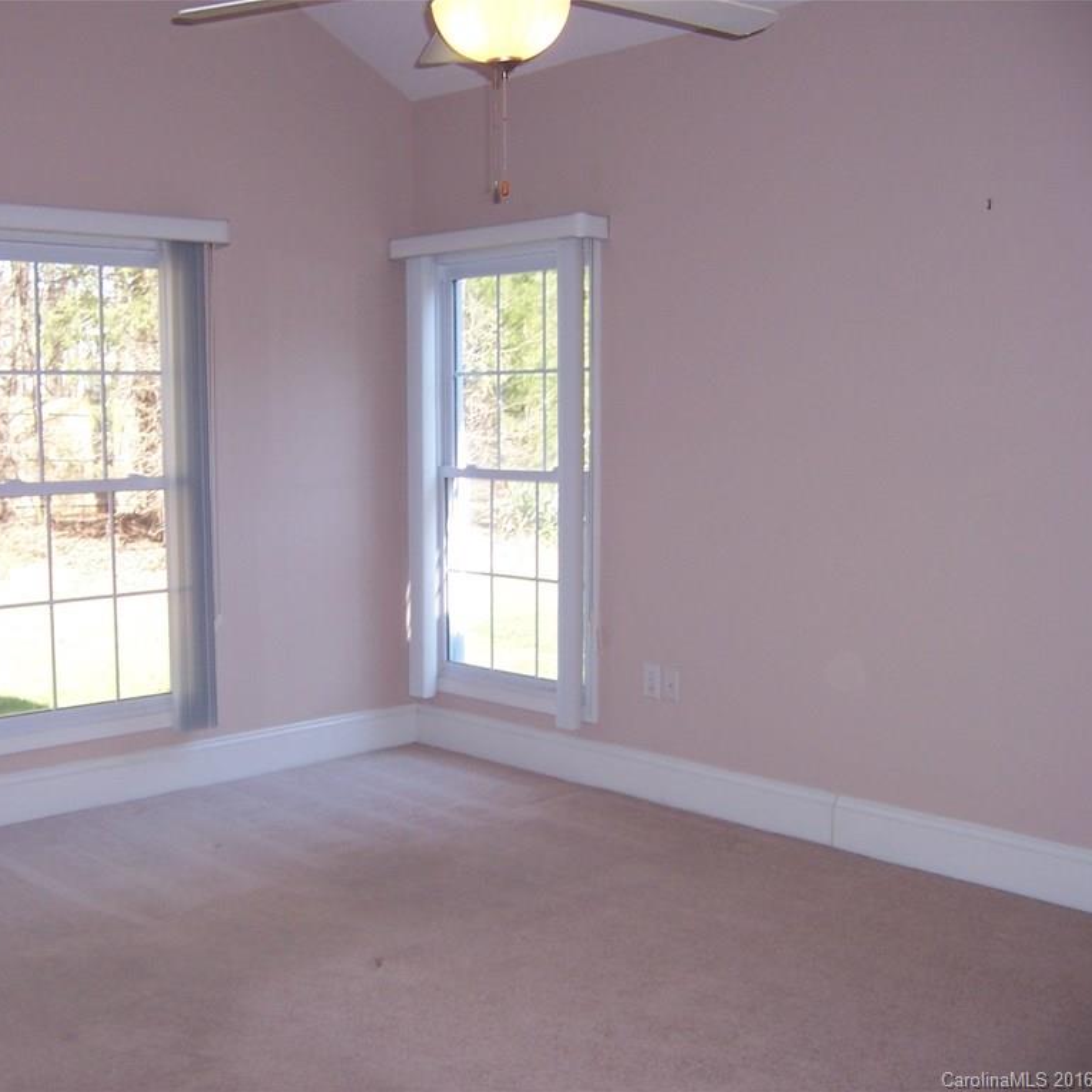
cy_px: 546
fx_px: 1392
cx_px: 375
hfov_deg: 42.3
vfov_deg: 42.8
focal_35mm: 39
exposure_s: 1/60
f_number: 2.8
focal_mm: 5.5
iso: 80
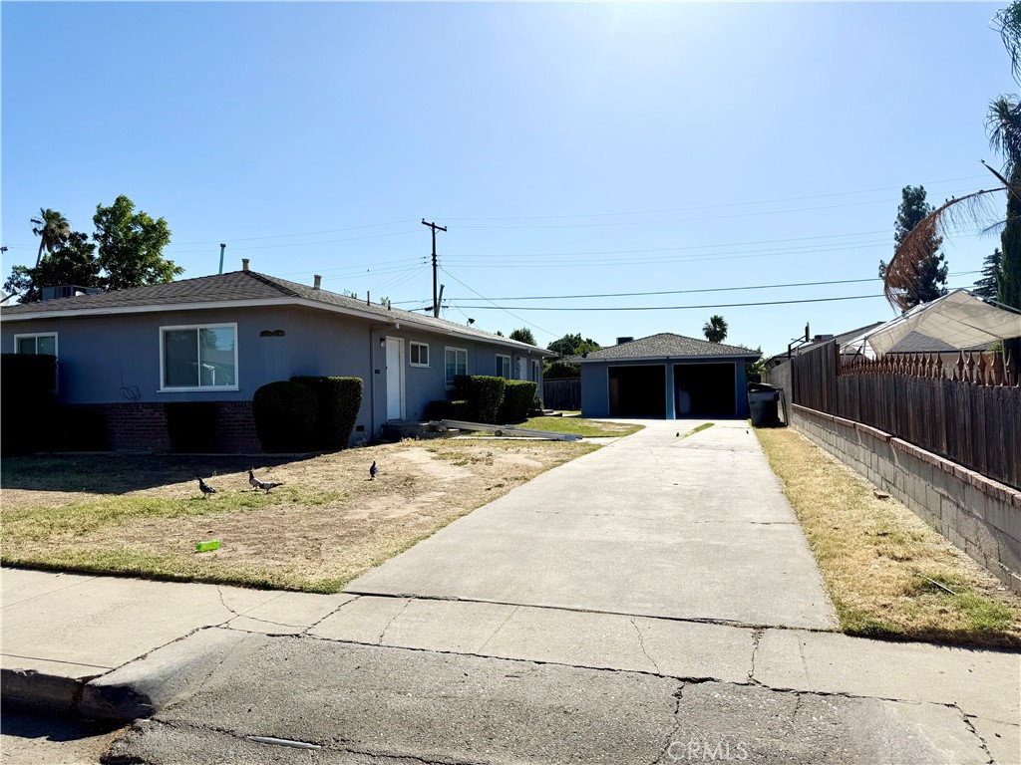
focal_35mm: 24
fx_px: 708
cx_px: 510
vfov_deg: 56.8
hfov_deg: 71.6
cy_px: 382
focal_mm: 6.76
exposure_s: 1/10309
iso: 80
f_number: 1.78
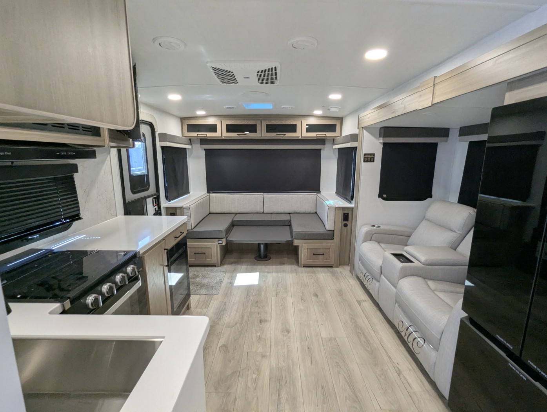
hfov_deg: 94.4
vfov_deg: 78.2
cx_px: 274
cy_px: 206
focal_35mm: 16
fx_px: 253
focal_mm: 2.35
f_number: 2.2
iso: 189
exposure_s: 1/70.3
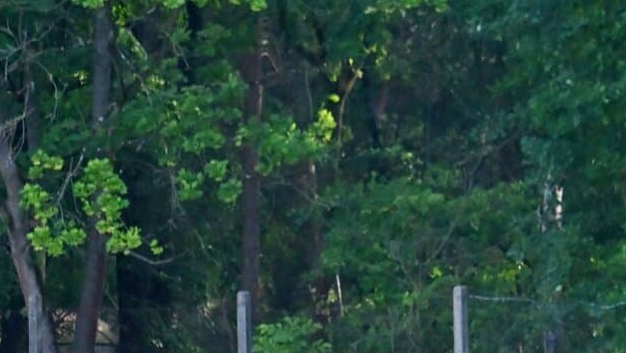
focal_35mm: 532
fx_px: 8833
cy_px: 429
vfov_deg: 2.3
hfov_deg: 4.1
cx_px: 566
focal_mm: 155
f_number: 5
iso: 1000
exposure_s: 1/1600
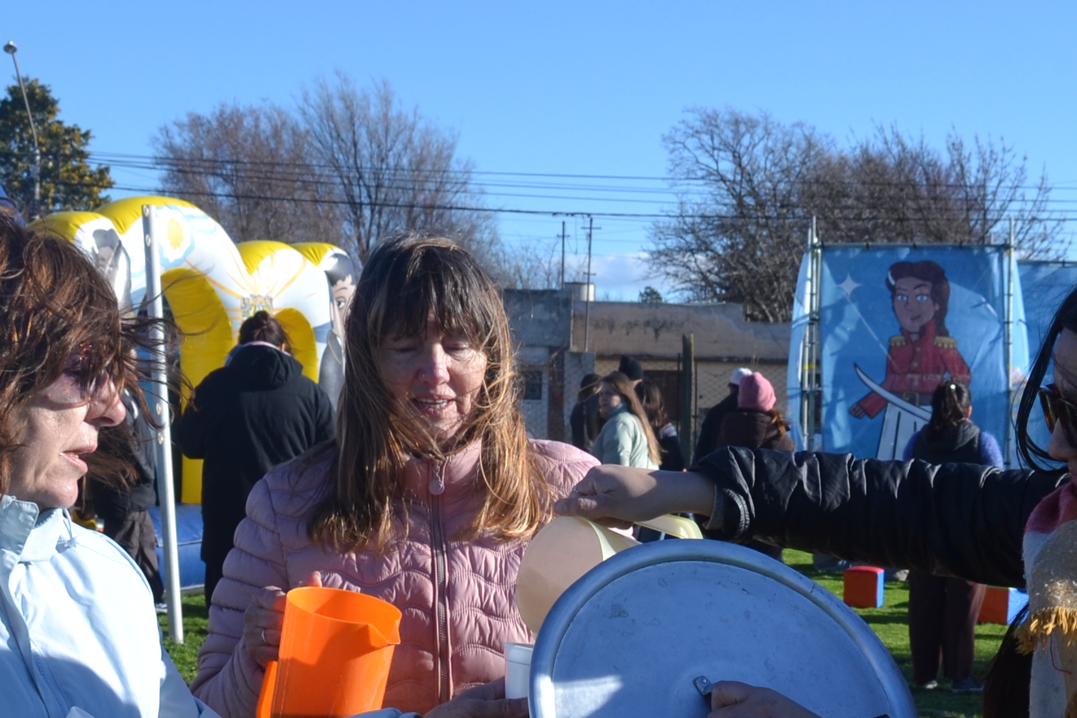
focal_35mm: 75
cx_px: 711
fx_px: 2244
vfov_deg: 17.6
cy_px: 780
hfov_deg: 26.8
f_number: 7.1
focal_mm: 18
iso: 100
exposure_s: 1/200
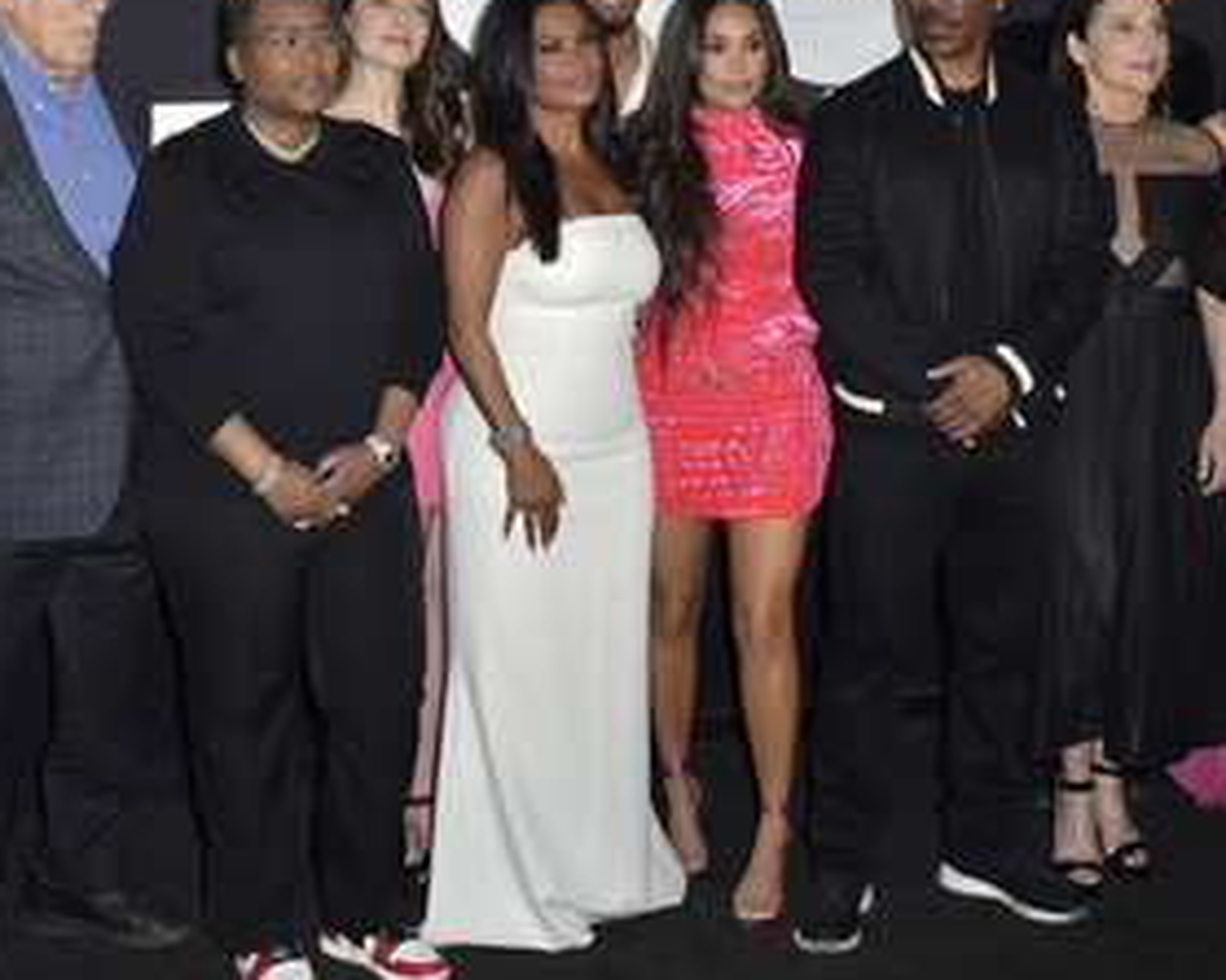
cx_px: 686
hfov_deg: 39.5
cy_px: 382
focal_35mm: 47
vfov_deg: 32.0
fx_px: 1705
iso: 640
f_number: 6.3
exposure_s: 1/250
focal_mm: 31
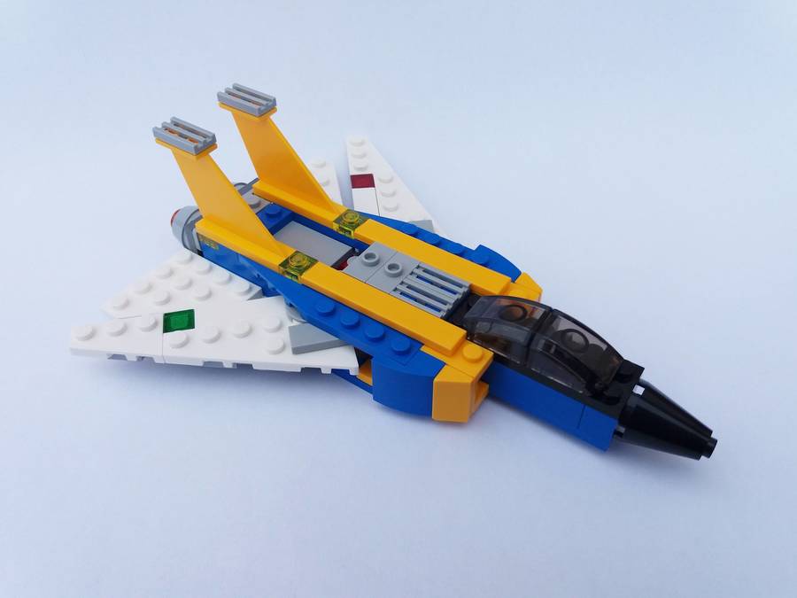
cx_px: 398
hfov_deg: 63.4
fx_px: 645
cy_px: 299
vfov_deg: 49.7
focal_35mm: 28
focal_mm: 3.7
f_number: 1.9
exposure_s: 1/312
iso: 64
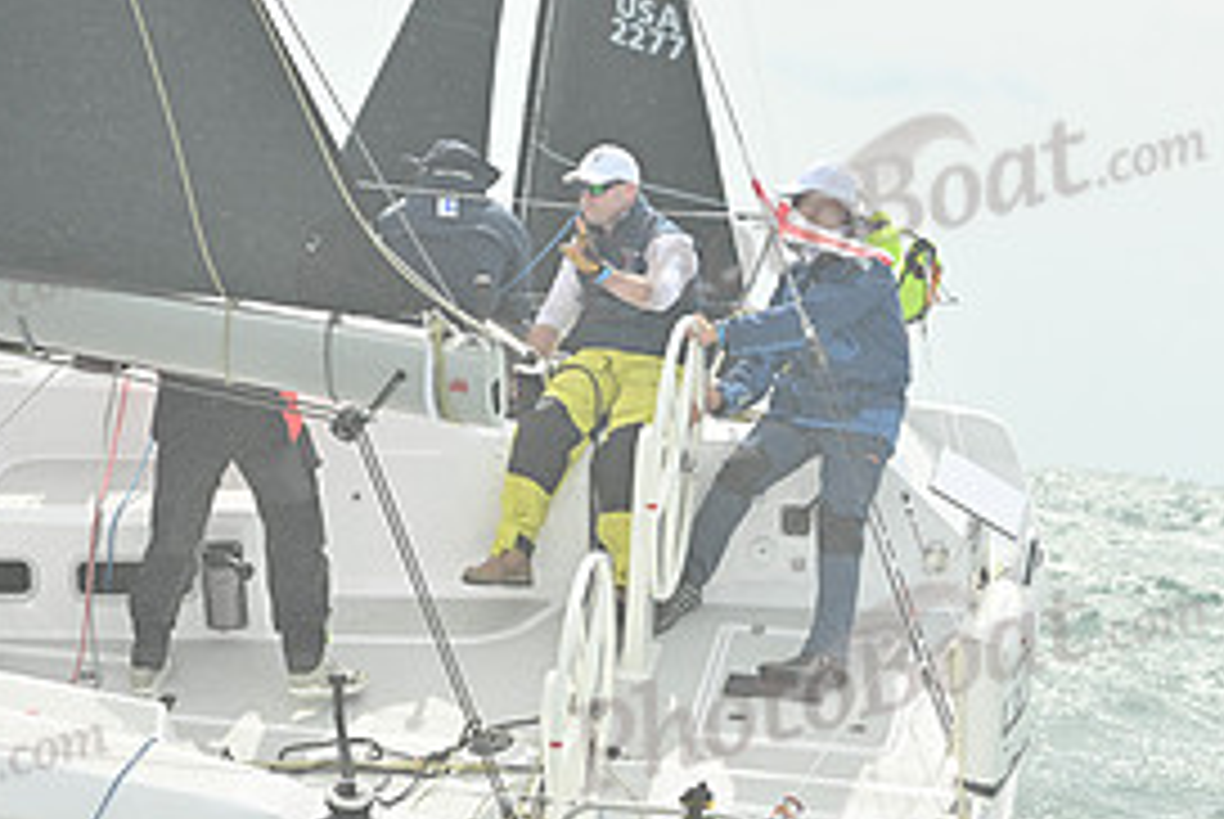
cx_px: 342
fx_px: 5071
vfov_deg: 9.2
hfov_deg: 13.7
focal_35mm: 149
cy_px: 506
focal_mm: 70
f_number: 7.1
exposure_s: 1/1250
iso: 320
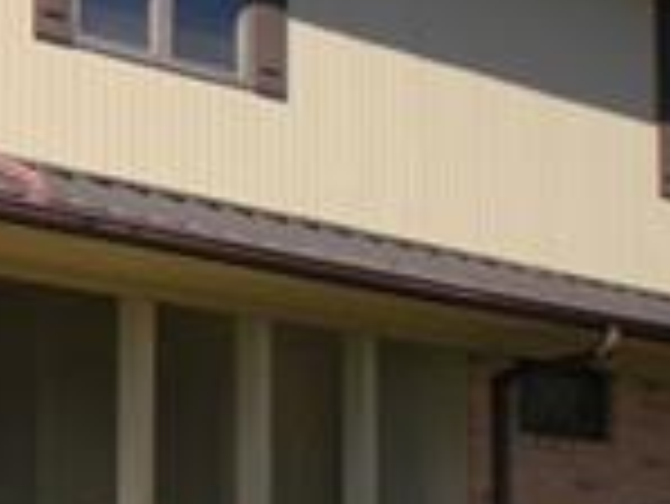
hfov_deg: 11.5
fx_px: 3157
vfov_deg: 9.1
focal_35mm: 163
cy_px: 270
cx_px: -396
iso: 64
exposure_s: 1/489
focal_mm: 6.3
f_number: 4.6
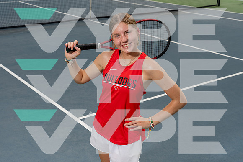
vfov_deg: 27.0
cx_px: 122
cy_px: 81
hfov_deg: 39.6
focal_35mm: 50
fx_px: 338
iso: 100
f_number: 8
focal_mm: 50
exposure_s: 1/250
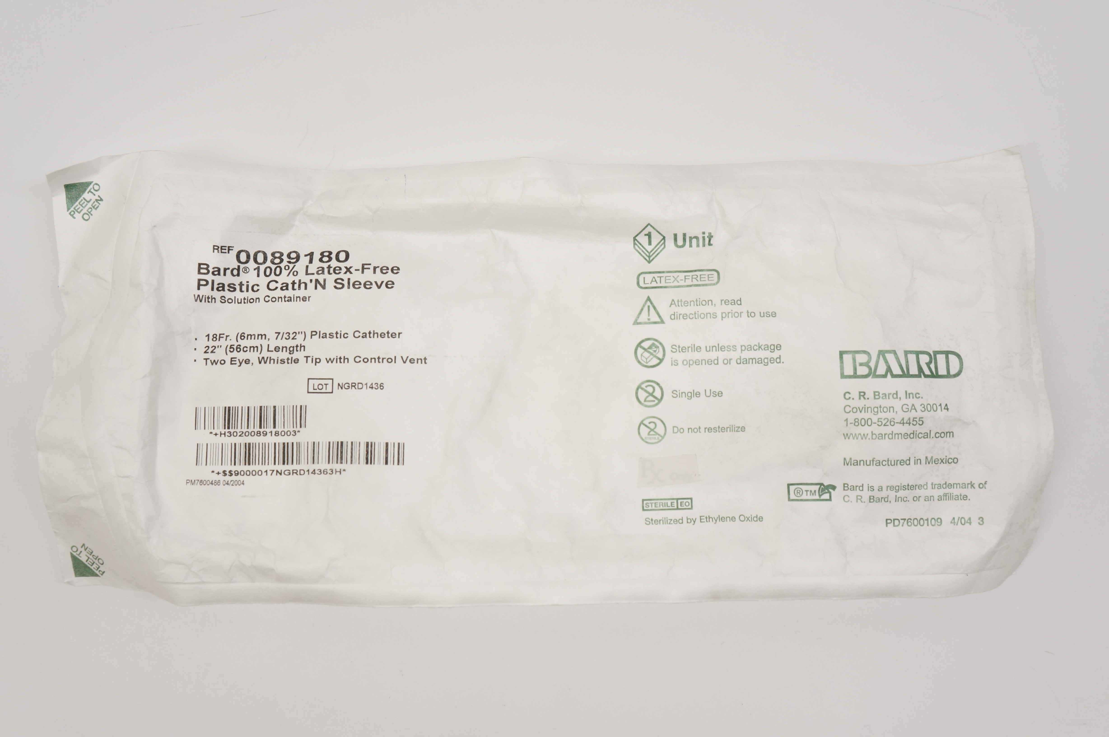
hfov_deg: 51.3
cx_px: 554
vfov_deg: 35.4
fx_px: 1154
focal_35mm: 38
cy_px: 368
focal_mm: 25
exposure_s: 1/100
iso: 400
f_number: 6.3
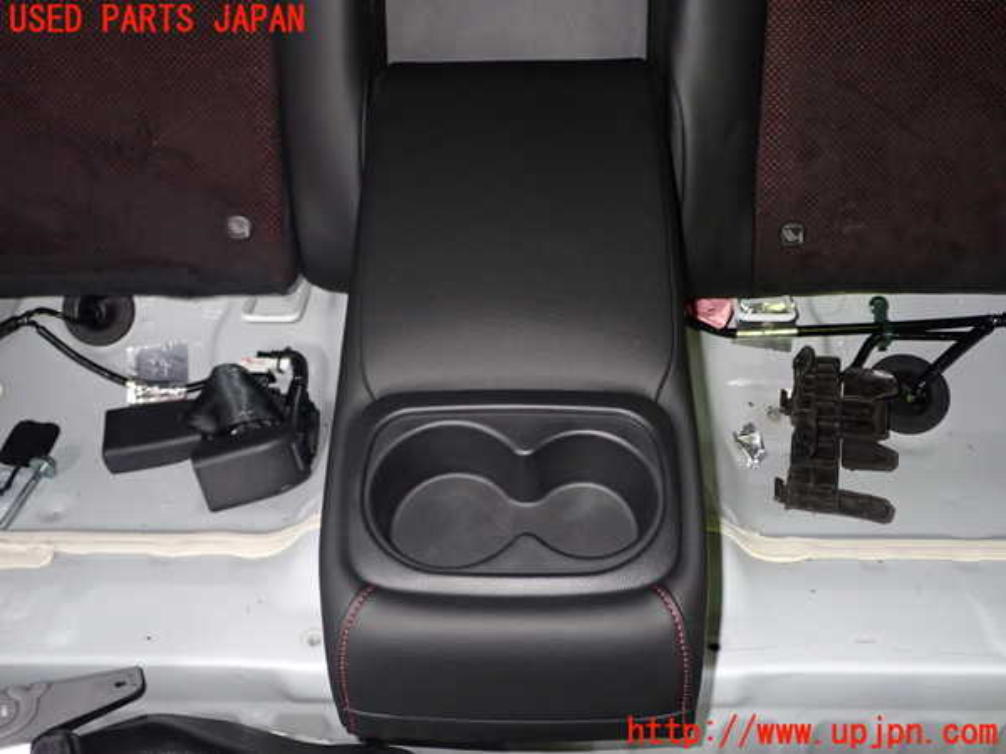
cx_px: 503
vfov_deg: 37.7
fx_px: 1104
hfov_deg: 49.0
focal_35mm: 38
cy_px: 377
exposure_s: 1/40
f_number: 2.7
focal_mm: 6.83
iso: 320
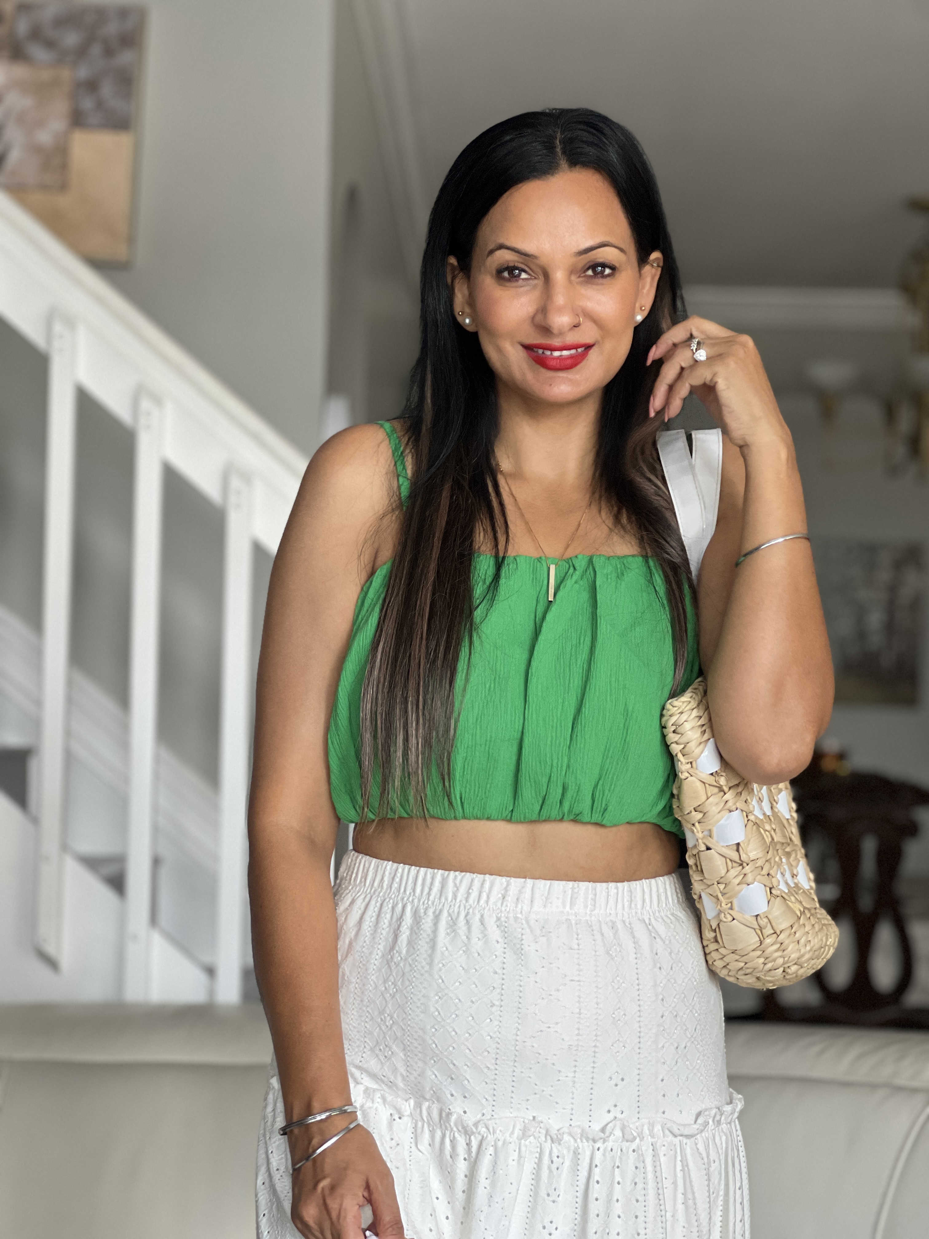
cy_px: 620
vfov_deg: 25.3
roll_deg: -1.7
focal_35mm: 77
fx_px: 2755
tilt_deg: +2.9
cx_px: 464
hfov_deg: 19.1
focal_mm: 9
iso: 250
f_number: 2.8
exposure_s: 1/89
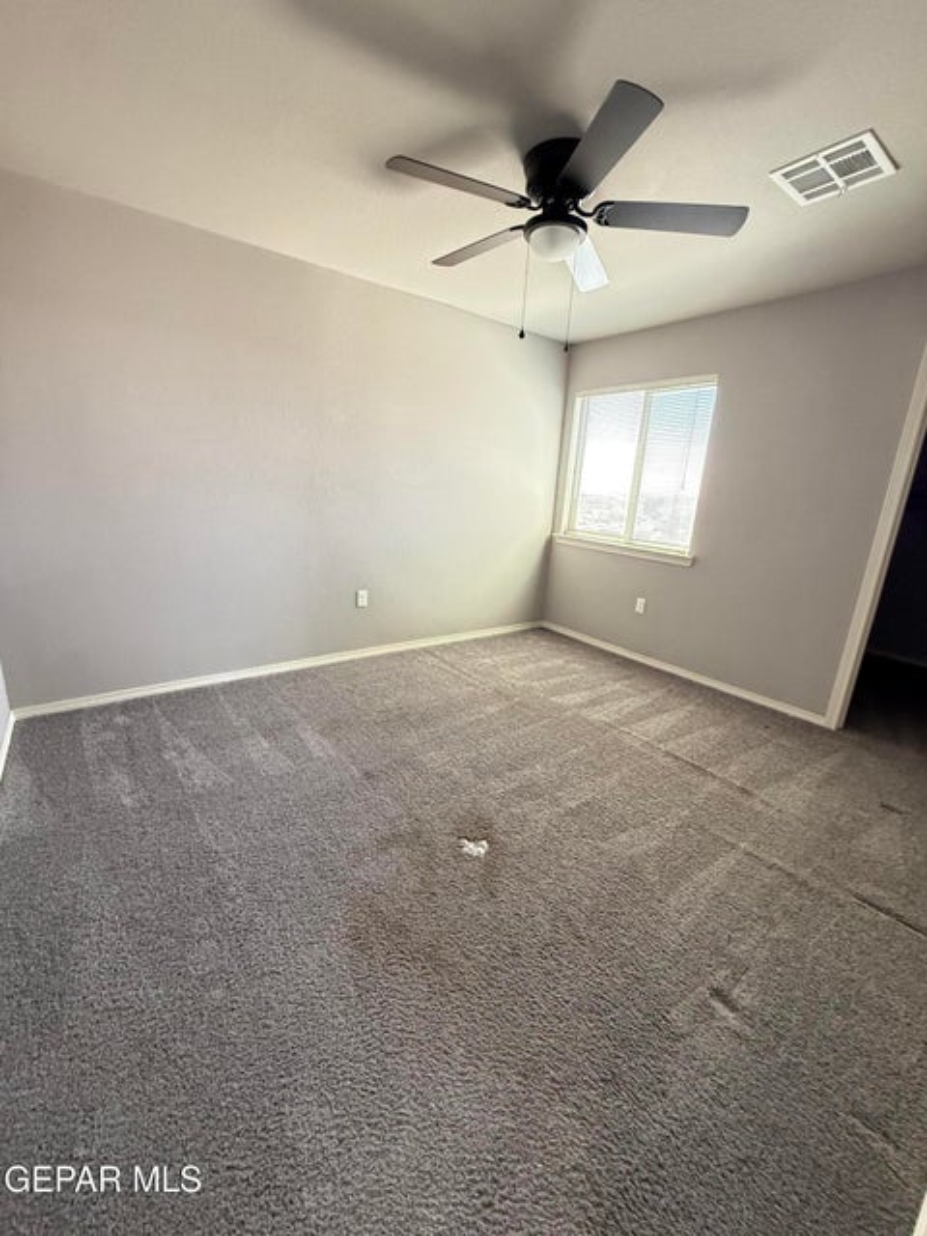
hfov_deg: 85.7
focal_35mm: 14
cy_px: 618
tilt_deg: -14.8
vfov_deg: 102.1
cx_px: 464
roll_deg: -2.5
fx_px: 500
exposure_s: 1/120
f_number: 2.2
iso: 640
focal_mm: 2.22
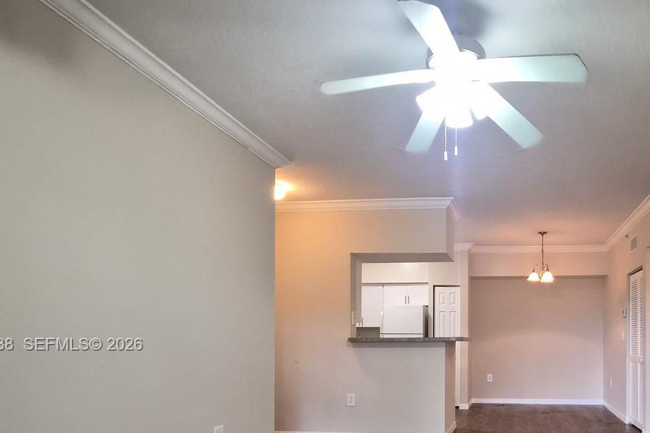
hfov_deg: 71.4
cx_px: 480
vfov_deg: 51.7
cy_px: 345
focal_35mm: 23
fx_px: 415
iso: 200
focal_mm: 1.7
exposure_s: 1/60
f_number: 2.2
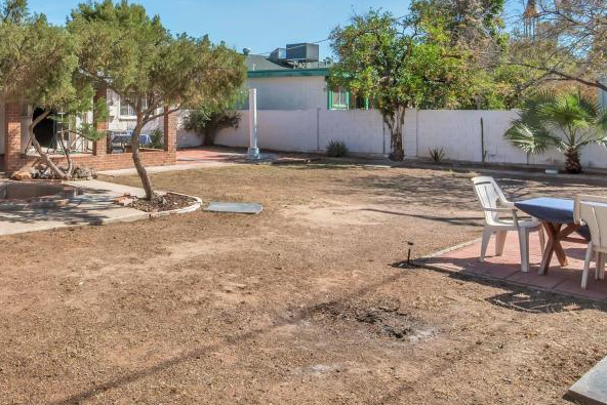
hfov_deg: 54.8
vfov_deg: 38.4
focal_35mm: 33
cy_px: 78
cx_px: 161
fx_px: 557
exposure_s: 1/640
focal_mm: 17
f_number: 13
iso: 500
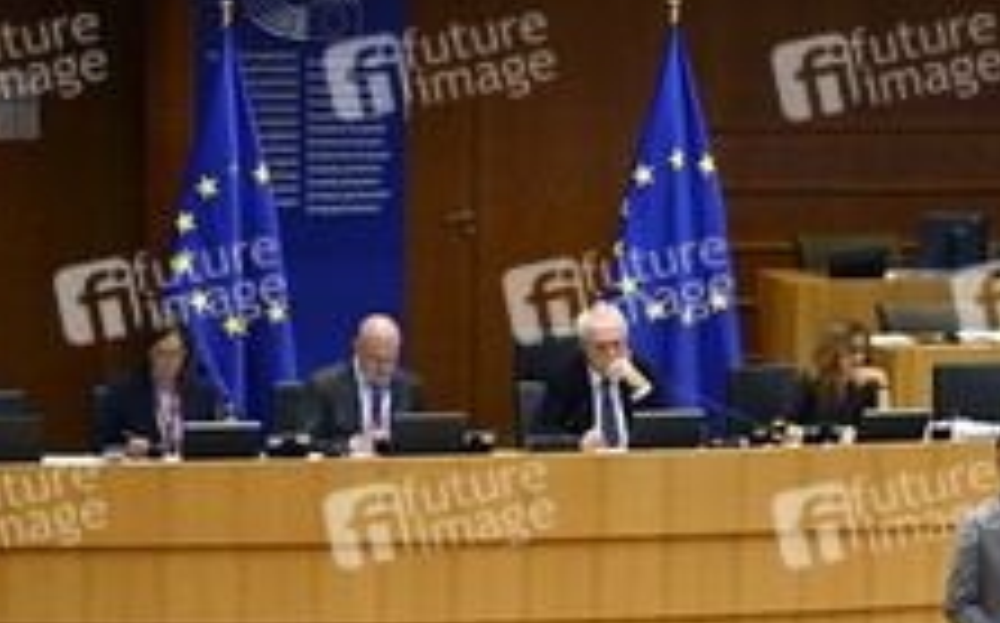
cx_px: 948
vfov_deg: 4.7
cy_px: 627
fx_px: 7571
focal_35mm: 278
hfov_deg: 7.5
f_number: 2.8
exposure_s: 1/400
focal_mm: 135
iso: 1000
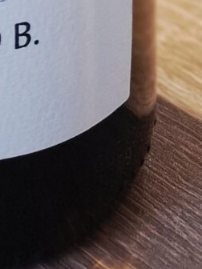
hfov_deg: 8.4
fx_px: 1362
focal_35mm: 175
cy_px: -699
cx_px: -71
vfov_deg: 8.2
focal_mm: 5.54
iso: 200
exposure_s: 1/60.2
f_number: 1.8
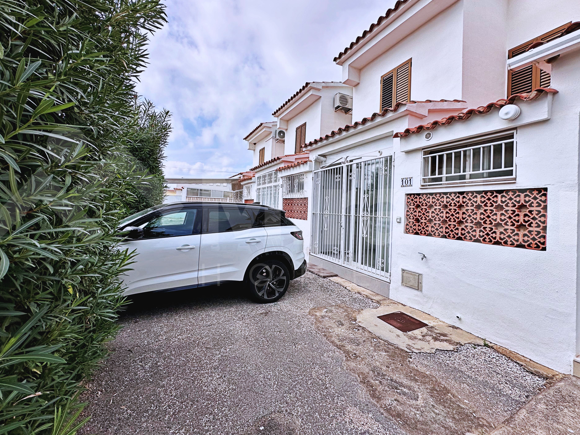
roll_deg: -2.9
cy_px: 205
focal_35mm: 15
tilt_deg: +1.0
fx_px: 251
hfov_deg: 98.2
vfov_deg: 81.7
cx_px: 287
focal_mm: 2.22
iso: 50
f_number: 2.2
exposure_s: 1/2304
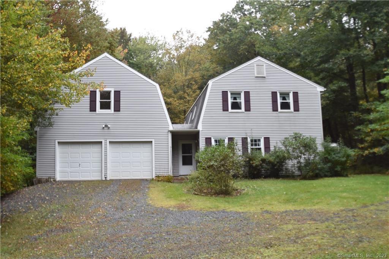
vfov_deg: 36.8
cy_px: 130
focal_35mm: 36
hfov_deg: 53.1
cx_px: 194
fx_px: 389
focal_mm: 24
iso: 400
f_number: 5
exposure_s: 1/100
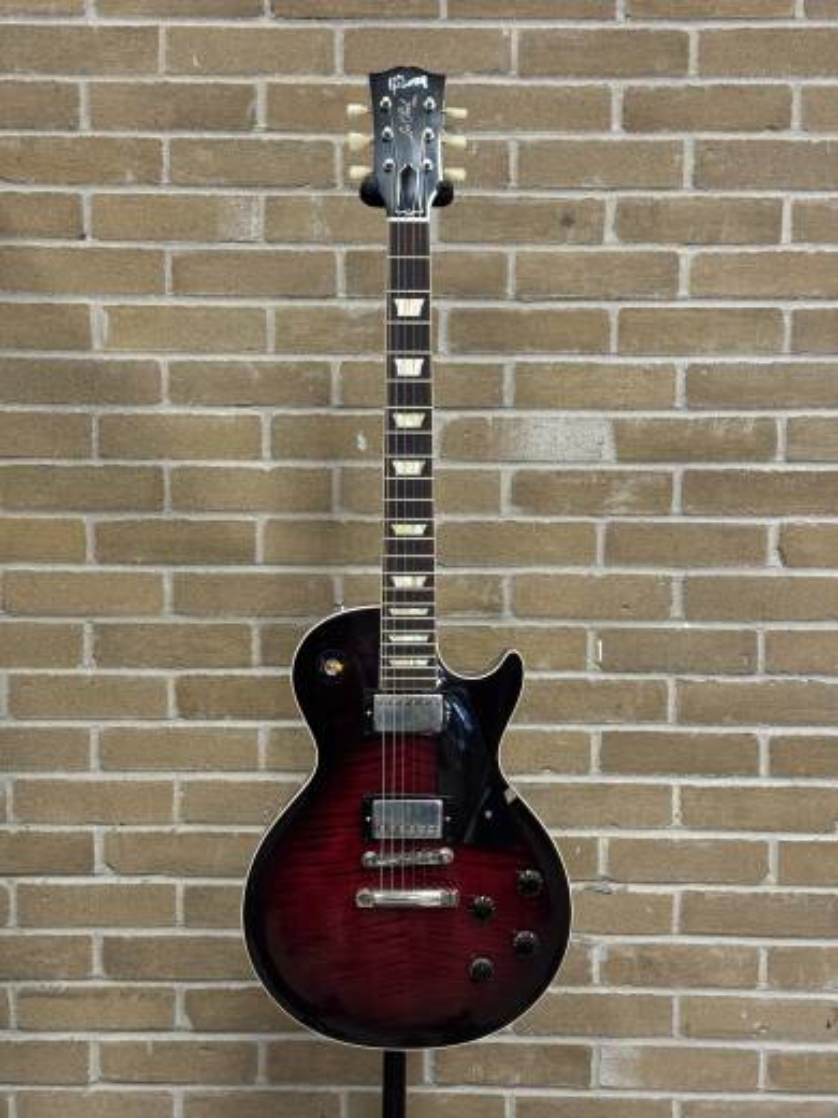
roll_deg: +0.4
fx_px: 1549
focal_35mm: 48
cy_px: 559
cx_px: 419
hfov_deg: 30.3
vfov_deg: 39.7
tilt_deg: -5.4
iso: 250
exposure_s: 1/40
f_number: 1.78
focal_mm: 6.76
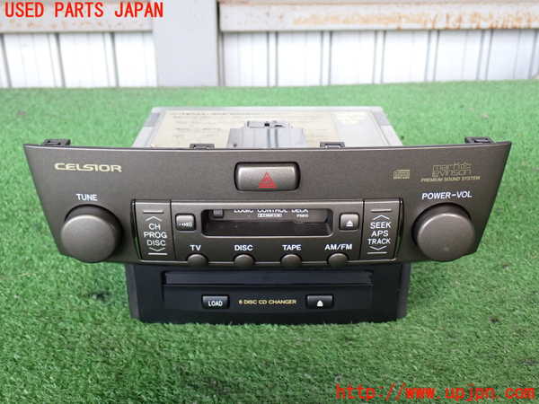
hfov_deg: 45.8
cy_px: 202
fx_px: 638
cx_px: 270
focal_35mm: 41
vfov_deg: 35.1
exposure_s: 1/40
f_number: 2.8
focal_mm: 7.31
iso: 320
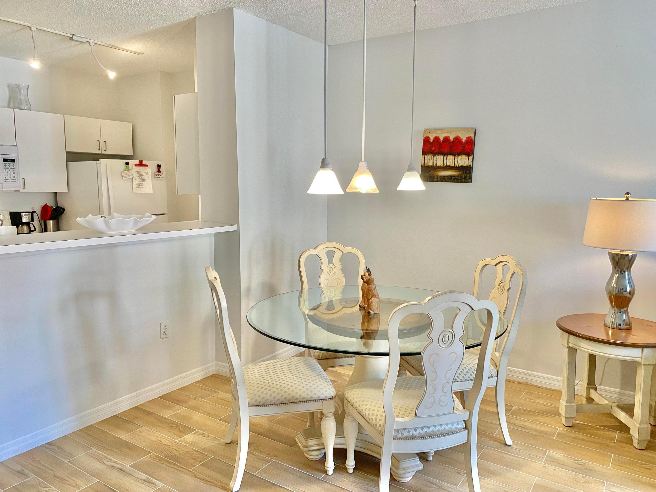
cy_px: 246
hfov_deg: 67.3
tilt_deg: -4.5
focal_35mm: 26
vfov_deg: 53.1
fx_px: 493
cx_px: 328
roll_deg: -0.3
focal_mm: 4.25
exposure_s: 1/60
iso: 100
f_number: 1.8
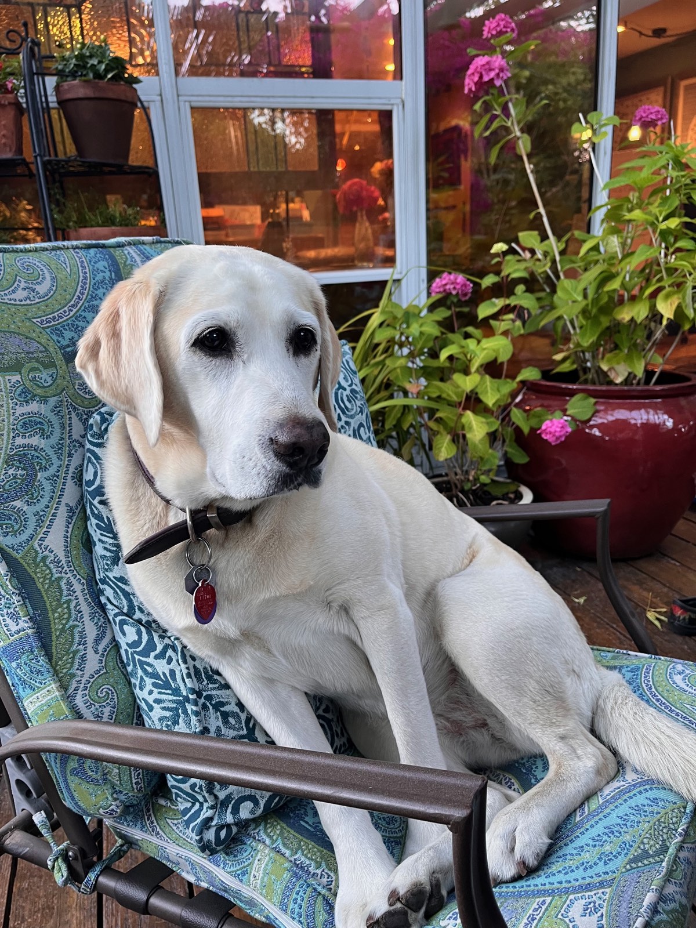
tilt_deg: -16.8
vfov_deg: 67.3
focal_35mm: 26
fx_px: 697
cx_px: 348
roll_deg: +0.1
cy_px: 464
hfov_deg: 53.1
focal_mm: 5.1
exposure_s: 1/60
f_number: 1.6
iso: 160
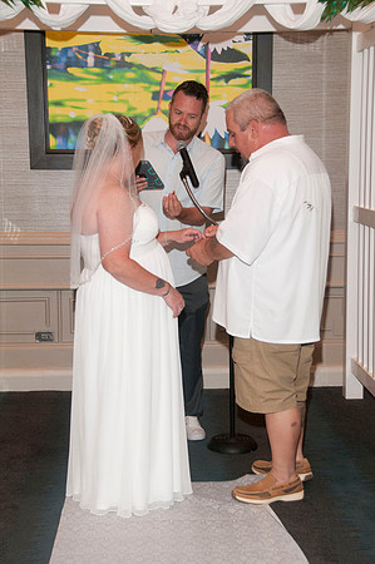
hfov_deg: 20.6
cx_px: 188
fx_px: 1034
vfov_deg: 30.5
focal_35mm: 66
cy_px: 282
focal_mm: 44
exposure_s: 1/60
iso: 800
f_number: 5.6
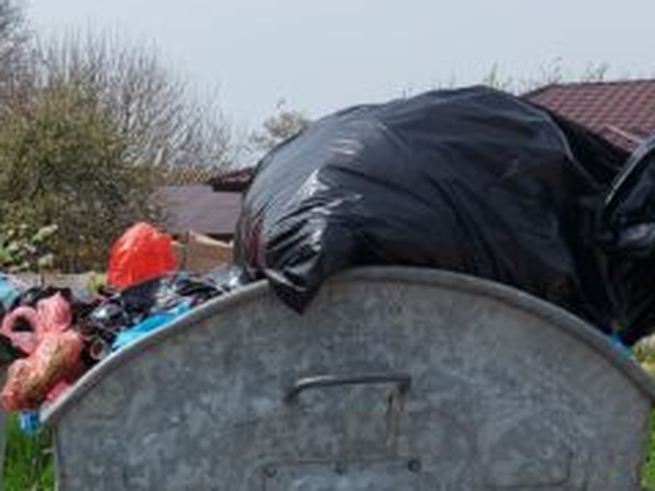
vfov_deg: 13.3
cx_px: -359
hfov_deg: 17.1
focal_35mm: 103
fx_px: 1948
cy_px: 806
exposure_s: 1/1283
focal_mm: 5.23
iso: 32
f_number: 1.8
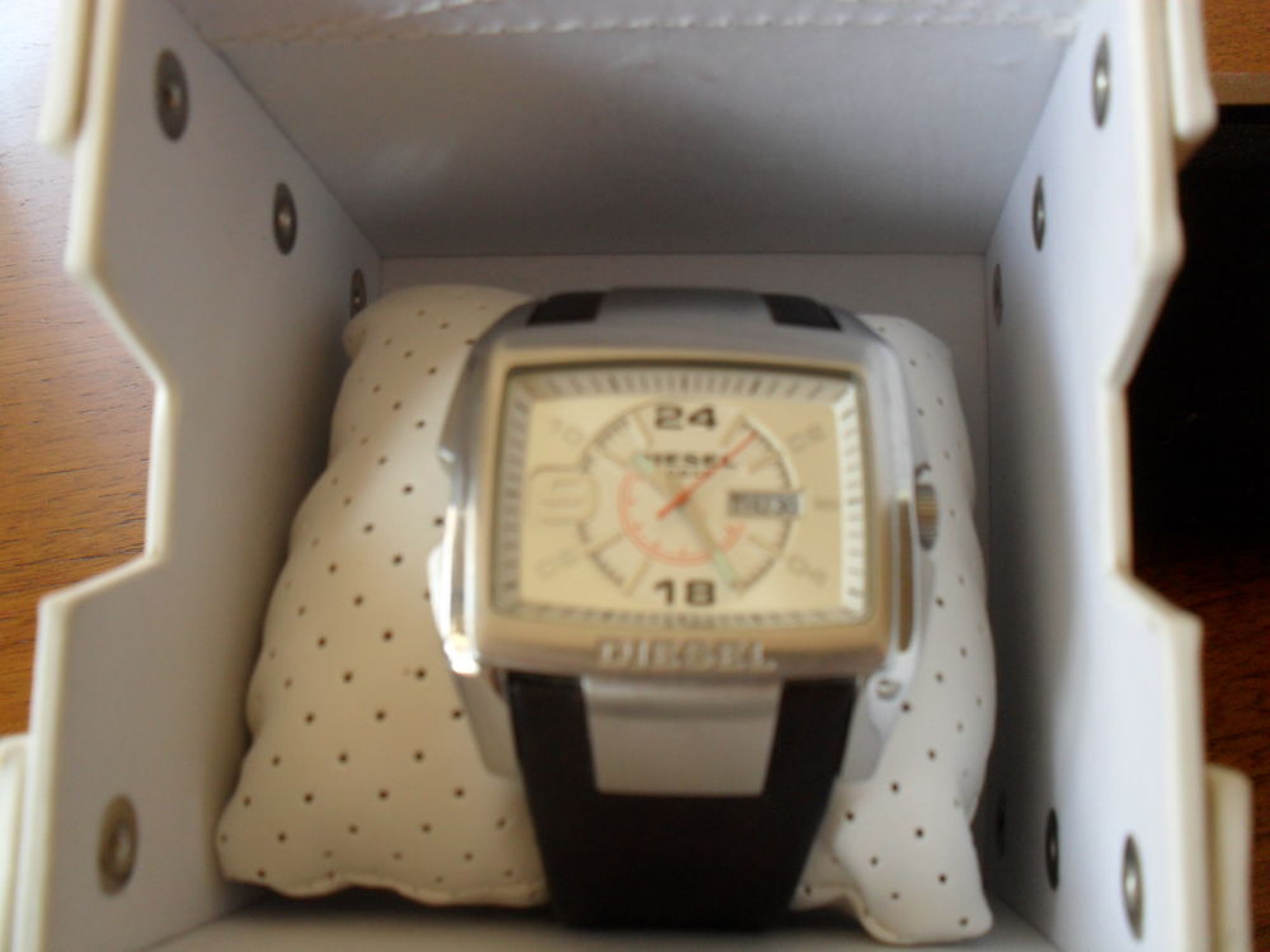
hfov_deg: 52.6
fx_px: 1284
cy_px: 476
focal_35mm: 35
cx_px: 635
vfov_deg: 40.7
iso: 160
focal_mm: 6.3
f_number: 3.2
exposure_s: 1/45
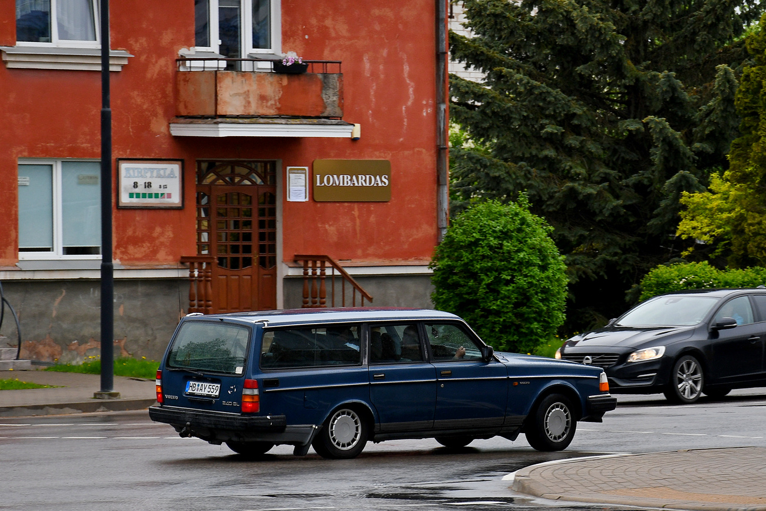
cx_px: 383
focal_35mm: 127
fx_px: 2702
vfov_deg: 10.8
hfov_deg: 16.1
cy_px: 256
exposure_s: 1/320
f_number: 6.3
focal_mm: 85
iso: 200
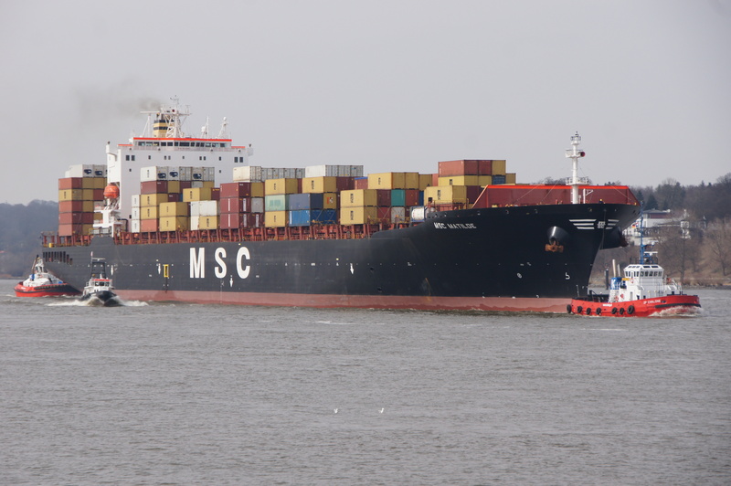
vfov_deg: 7.6
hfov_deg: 11.4
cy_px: 243
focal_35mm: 180
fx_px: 3652
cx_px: 366
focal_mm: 120
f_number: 8
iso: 400
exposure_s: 1/1250
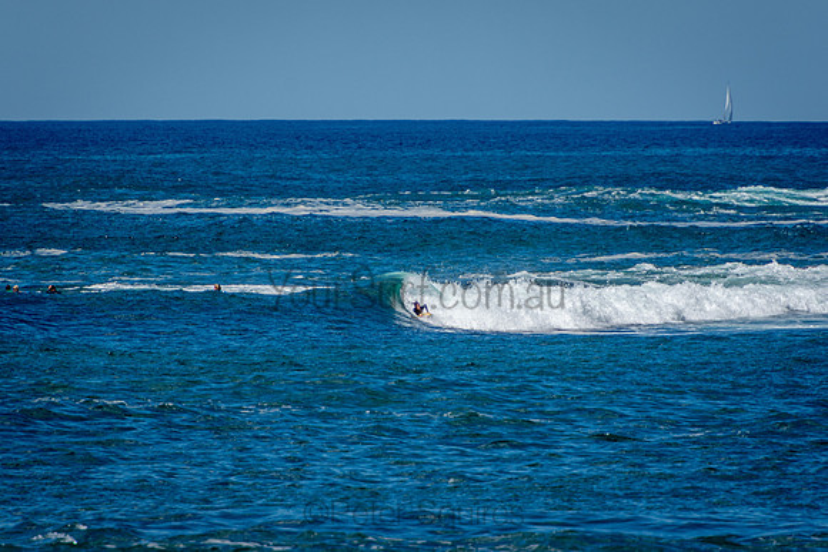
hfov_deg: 3.3
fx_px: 14200
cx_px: 414
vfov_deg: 2.2
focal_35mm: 617
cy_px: 276
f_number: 5.6
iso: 320
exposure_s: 1/2000
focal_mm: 400
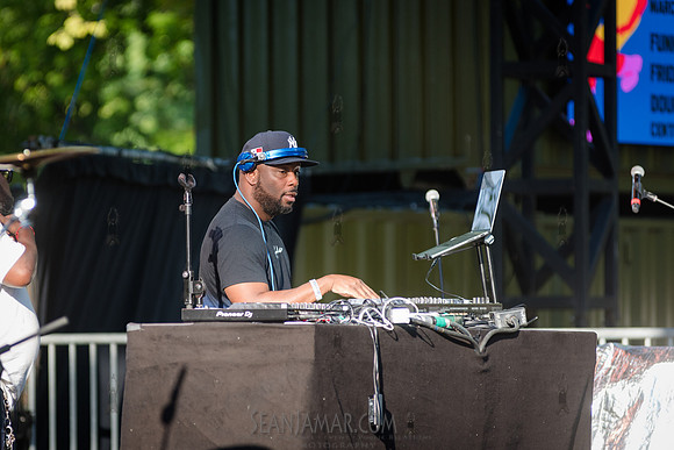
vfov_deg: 5.8
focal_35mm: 238
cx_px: 275
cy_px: 220
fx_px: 4463
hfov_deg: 8.6
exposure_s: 1/800
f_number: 4
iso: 500
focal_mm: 200
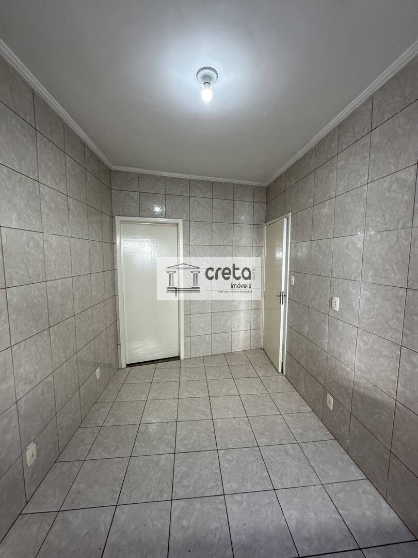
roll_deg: -0.6
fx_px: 225
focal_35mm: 14
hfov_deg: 85.7
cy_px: 279
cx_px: 209
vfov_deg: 102.1
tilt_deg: -5.9
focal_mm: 2.22
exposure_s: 1/120
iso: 160
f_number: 2.2
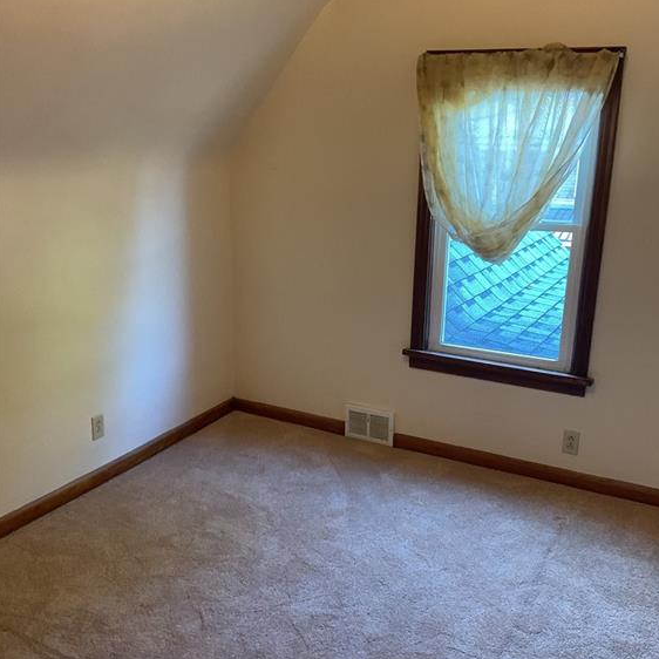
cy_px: 352
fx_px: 754
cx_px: 333
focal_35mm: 35
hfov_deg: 47.2
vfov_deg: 47.2
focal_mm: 3
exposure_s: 1/50
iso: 100
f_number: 1.8
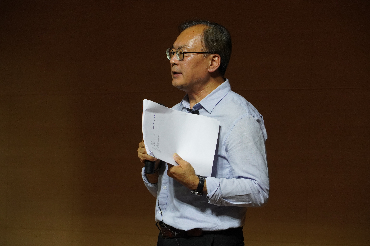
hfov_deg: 11.8
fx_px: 1788
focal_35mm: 174
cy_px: 123
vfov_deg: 7.9
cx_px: 185
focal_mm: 116
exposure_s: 1/200
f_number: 8
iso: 1250
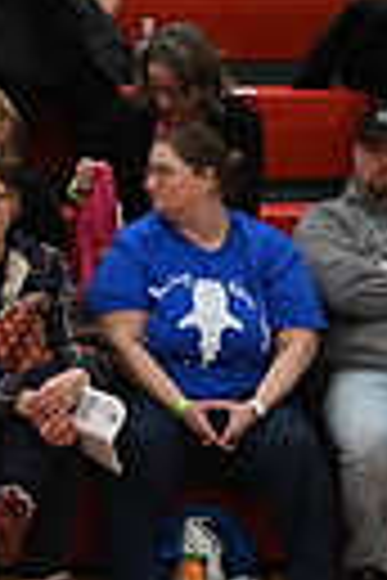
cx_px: -778
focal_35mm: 675
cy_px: 632
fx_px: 10884
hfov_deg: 2.0
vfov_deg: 3.1
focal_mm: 100
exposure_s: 1/400
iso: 5000
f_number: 4
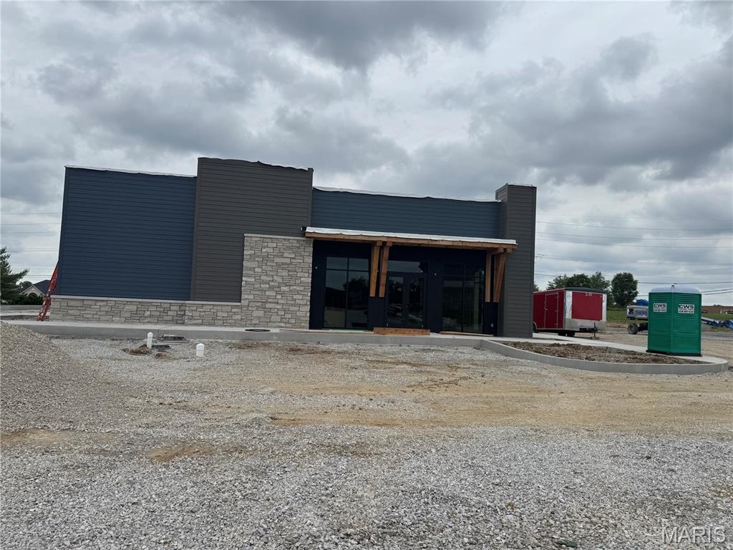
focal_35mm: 24
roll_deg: -2.6
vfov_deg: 56.8
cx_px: 366
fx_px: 508
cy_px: 275
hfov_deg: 71.6
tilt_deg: +3.2
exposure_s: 1/6410
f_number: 1.78
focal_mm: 6.76
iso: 80
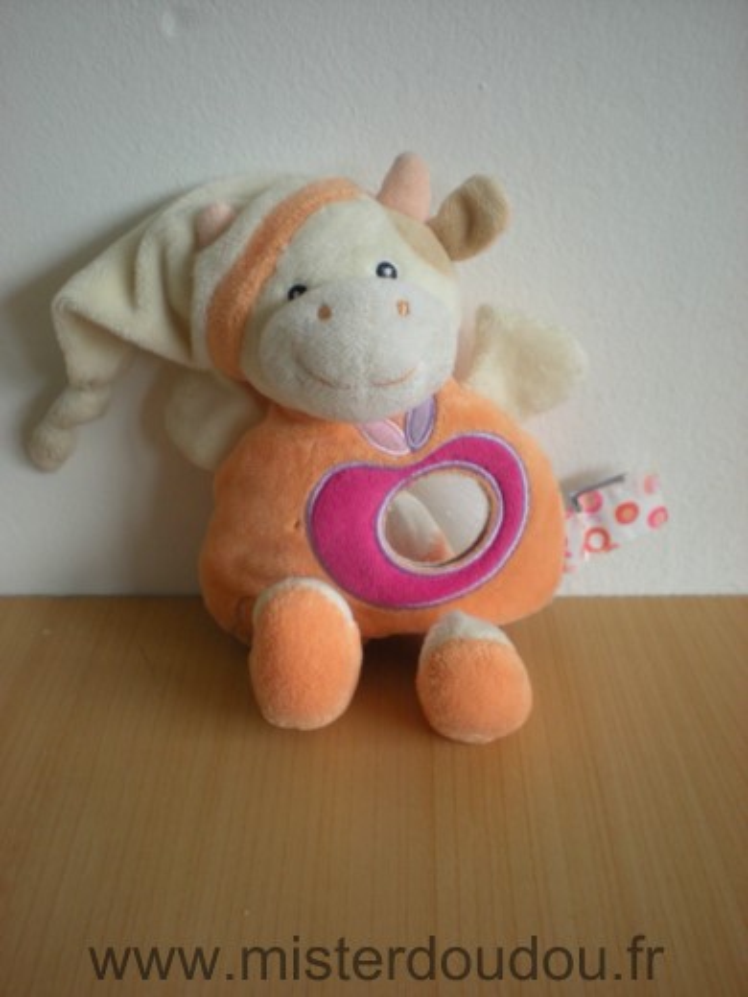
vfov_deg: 49.0
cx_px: 374
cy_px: 498
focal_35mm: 38
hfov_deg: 37.7
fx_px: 1095
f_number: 3.1
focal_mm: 6.3
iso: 200
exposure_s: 1/19.4
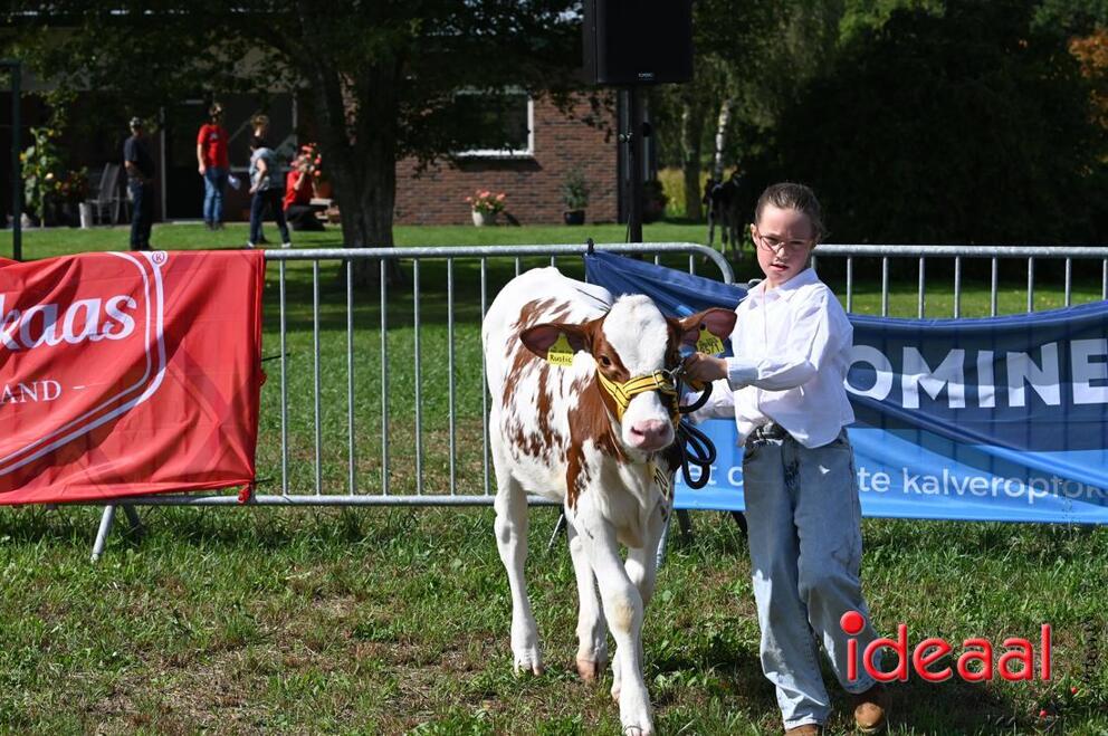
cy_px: 368
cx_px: 554
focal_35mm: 100
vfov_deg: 13.7
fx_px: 3074
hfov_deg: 20.4
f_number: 9
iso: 500
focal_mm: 100
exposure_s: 1/1250
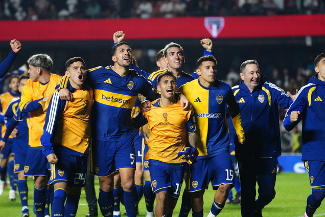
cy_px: 101
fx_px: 2943
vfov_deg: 4.2
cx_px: 178
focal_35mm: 326
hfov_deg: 6.3
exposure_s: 1/1250
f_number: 5.6
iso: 8000
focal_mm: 288
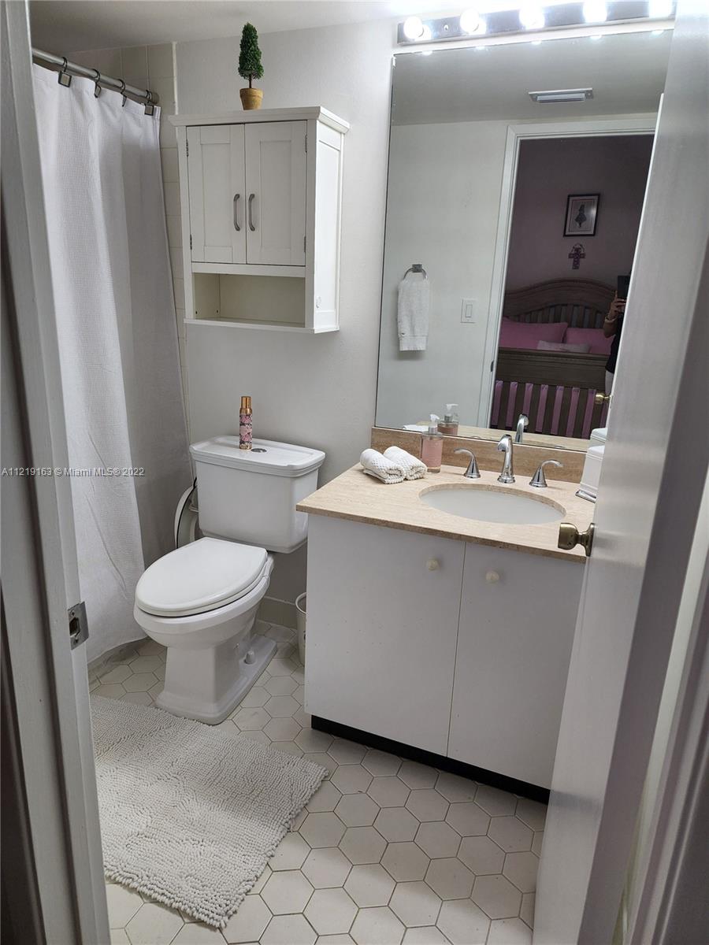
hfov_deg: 58.9
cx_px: 354
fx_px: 628
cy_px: 472
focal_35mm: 23
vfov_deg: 73.9
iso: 125
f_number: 1.8
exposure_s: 1/120
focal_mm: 6.4
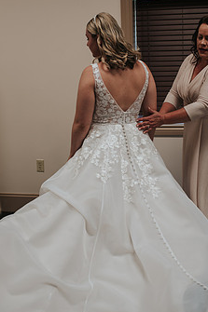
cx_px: 124
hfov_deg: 28.6
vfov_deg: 41.8
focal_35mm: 47
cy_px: 133
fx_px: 408
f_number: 2.8
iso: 220
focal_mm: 35
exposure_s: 1/125
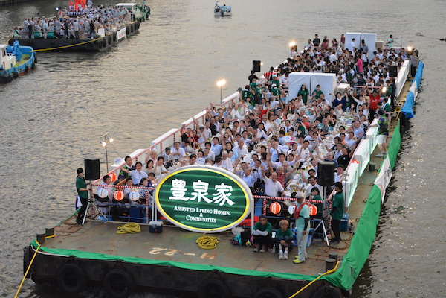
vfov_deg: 20.2
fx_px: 836
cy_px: 149
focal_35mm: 68
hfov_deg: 29.9
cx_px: 223
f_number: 6.3
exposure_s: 1/800
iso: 3200
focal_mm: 45
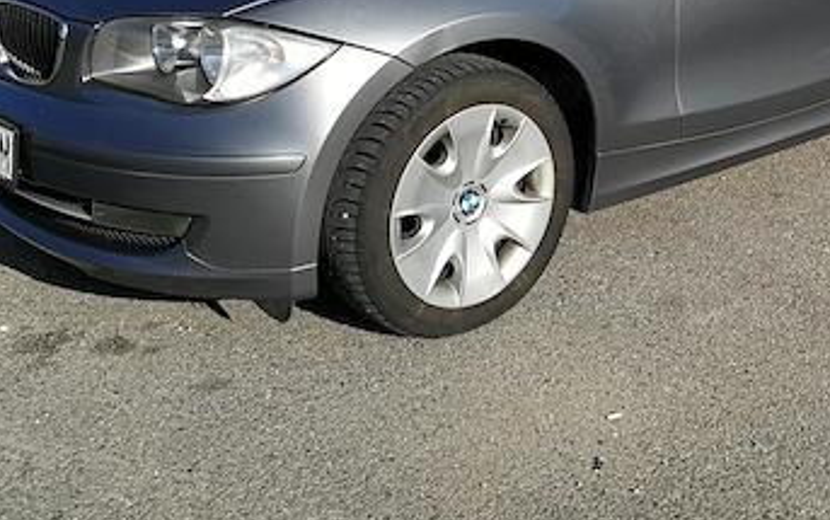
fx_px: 1132
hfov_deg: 39.7
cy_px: 27
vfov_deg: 24.9
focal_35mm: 50
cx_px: 569
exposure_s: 1/1045
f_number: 2.2
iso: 50
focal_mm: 3.95
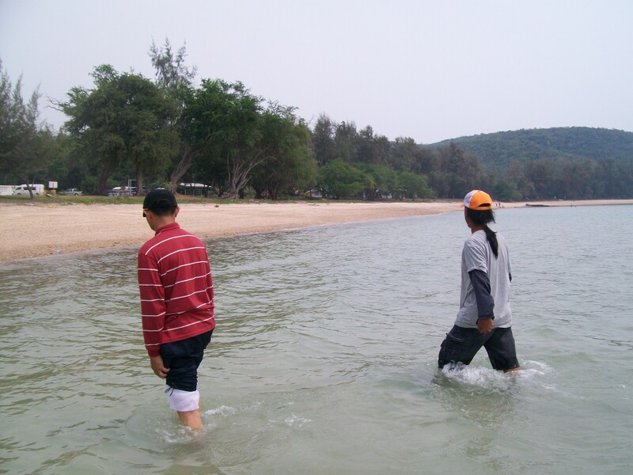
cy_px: 238
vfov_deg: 41.8
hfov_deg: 54.0
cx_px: 316
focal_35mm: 34
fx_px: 622
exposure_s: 1/400
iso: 64
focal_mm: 6.1
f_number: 4.9
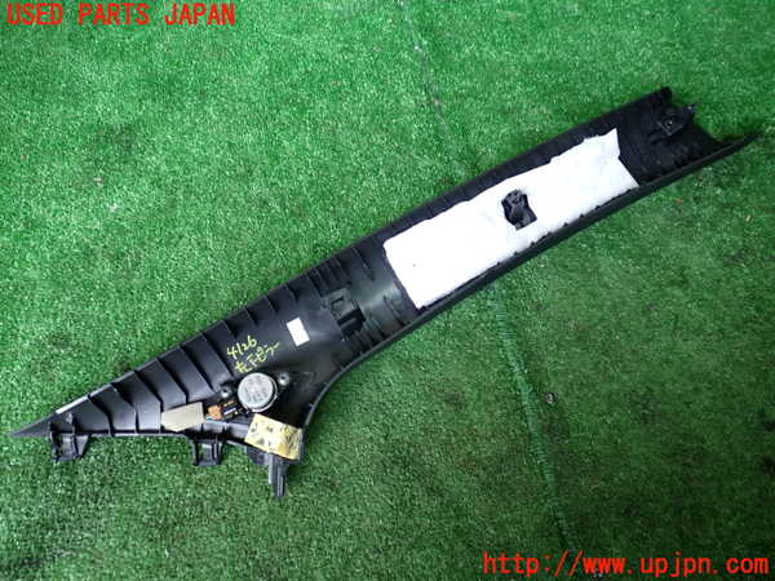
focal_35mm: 30
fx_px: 672
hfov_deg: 60.0
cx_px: 388
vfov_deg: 46.8
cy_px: 290
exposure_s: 1/30
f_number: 2.3
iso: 250
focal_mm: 5.4
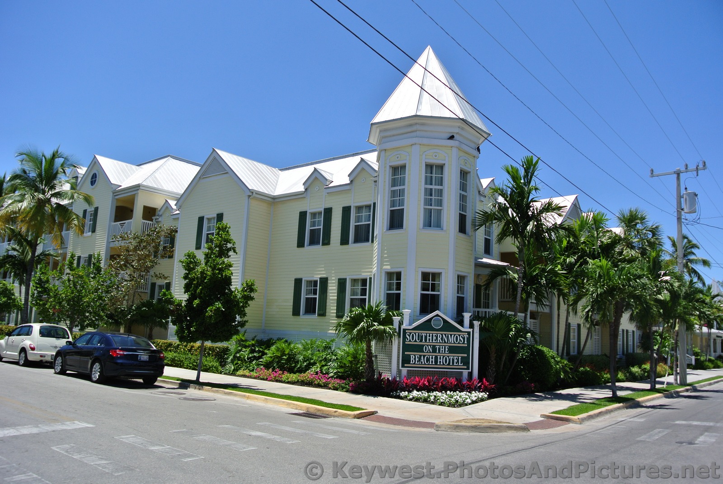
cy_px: 242
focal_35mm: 28
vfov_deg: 46.5
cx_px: 362
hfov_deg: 65.4
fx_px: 563
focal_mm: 10.7
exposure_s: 1/800
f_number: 5
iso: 100
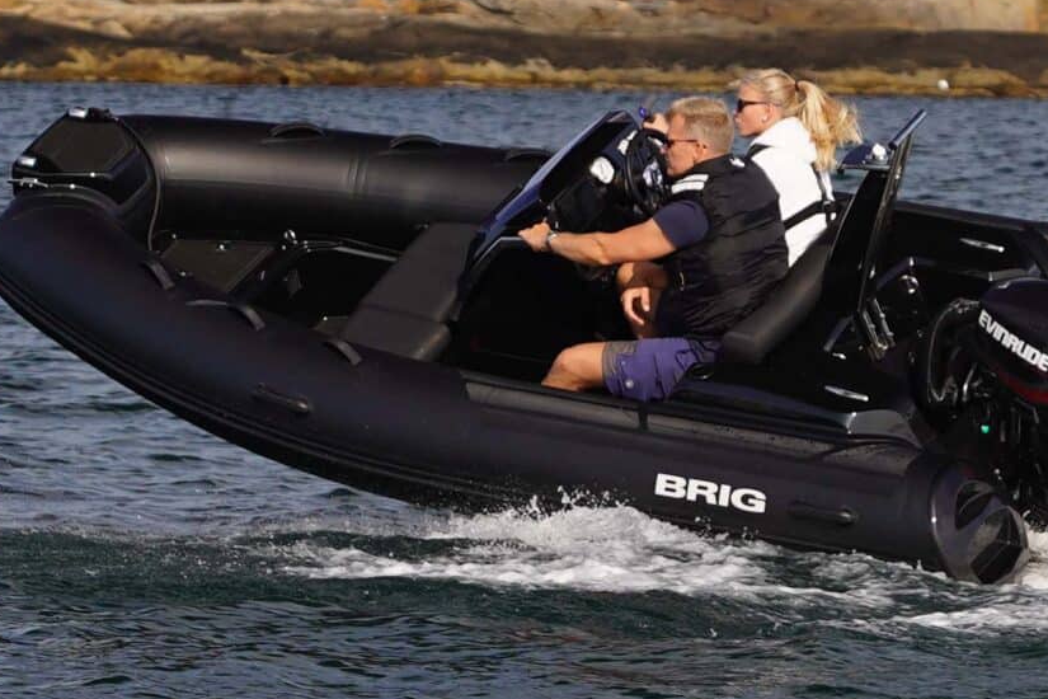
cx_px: 755
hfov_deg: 6.3
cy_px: 237
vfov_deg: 4.2
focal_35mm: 326
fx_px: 9489
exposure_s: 1/800
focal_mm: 70
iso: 200
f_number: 4
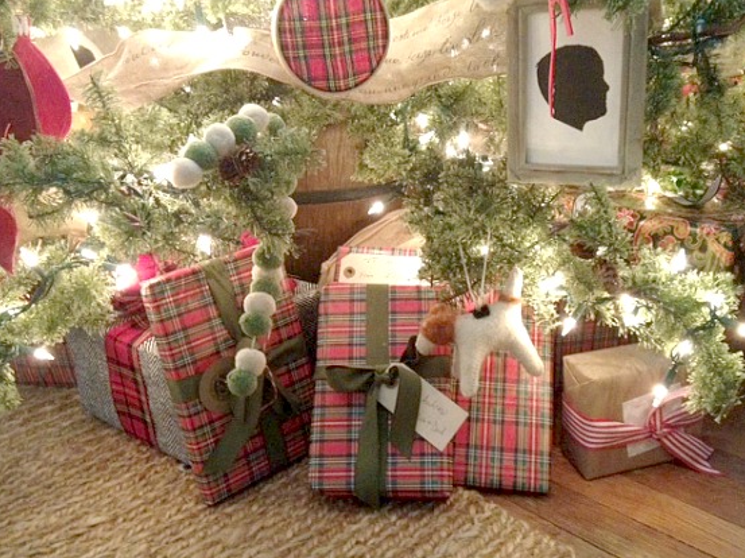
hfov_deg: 49.0
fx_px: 817
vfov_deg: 37.7
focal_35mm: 38
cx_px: 392
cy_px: 280
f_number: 2.4
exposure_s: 1/15
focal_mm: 4.28
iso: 640
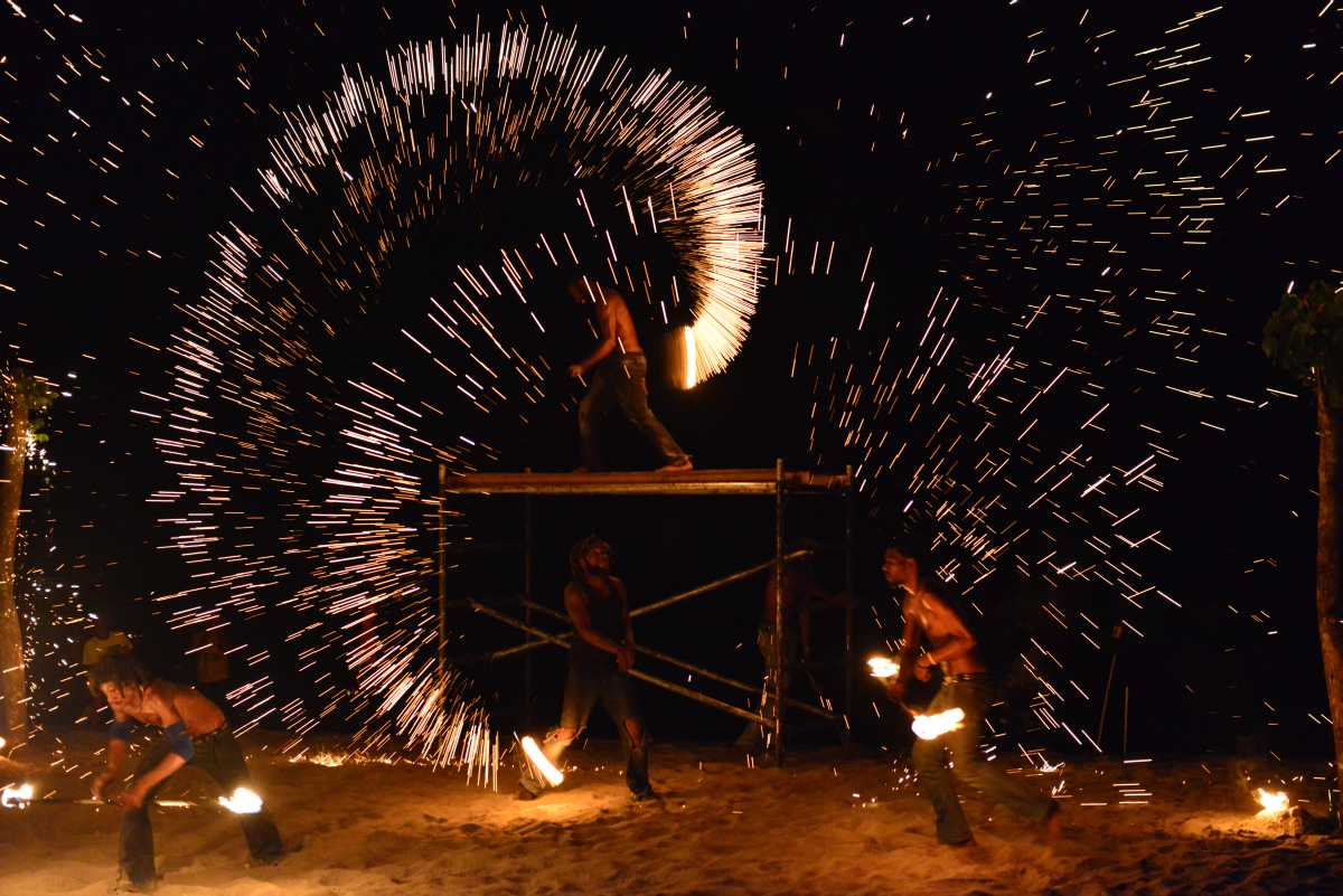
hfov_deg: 28.8
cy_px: 448
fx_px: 2612
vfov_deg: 19.5
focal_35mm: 70
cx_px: 672
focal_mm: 70
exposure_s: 1/80
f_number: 2.8
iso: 6400
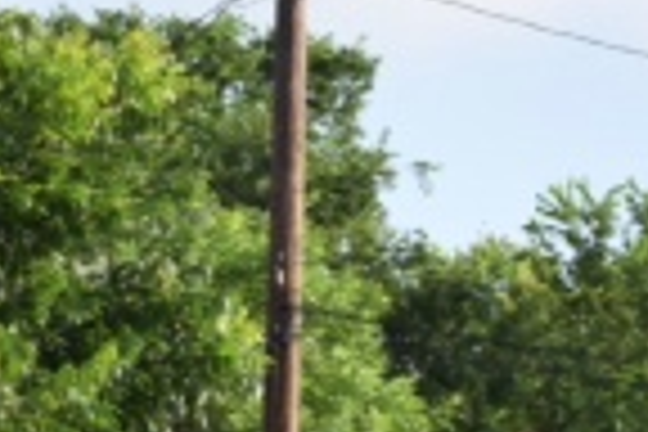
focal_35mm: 346
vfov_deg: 3.9
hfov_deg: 5.9
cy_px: 896
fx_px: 6228
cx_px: 14
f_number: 6.3
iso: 100
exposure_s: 1/160
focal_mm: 52
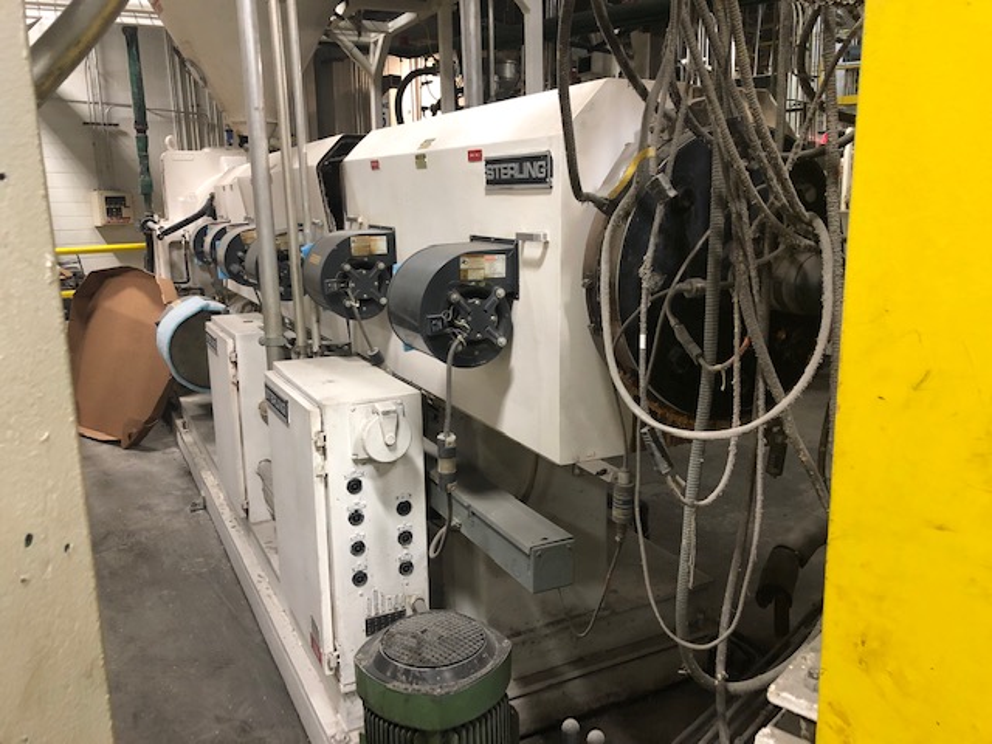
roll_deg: +1.3
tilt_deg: -12.7
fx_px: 802
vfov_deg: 49.7
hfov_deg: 63.4
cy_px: 372
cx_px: 496
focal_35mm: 28
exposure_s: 1/15
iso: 80
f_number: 1.8
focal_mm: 3.99
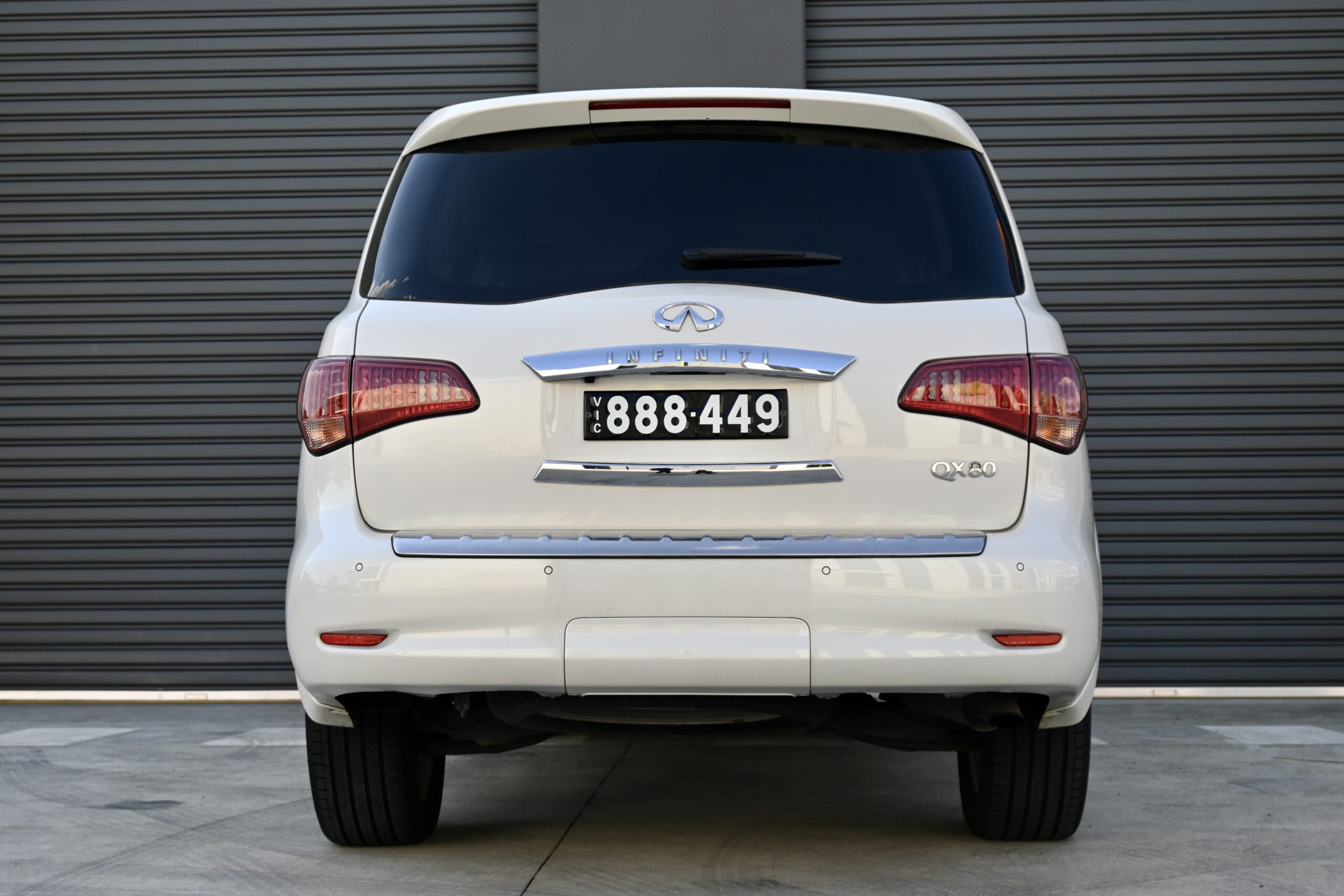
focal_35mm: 57
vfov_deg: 23.8
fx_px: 2128
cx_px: 672
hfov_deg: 35.1
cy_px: 448
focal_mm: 38
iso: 100
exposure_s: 1/250
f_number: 5.6
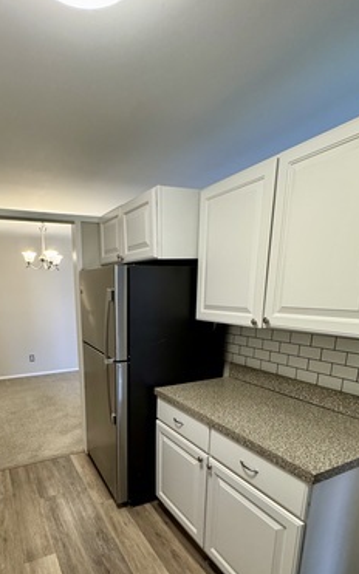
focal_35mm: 20
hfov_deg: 58.6
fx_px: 313
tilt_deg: -15.2
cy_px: 373
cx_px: 126
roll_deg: +1.0
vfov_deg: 82.7
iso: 400
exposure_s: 1/60
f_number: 2.2
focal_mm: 2.22
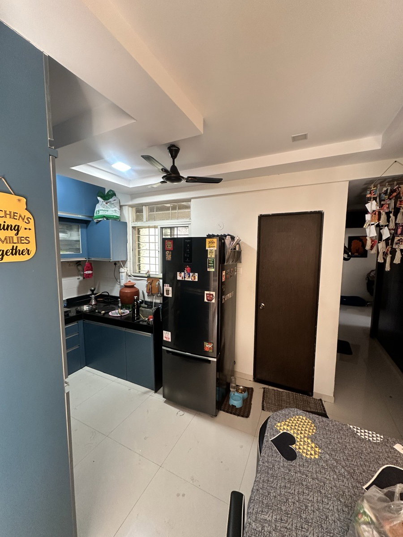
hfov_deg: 85.7
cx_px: 202
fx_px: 217
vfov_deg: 102.1
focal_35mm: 14
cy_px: 268
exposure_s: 1/50
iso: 160
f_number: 2.2
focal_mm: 2.22
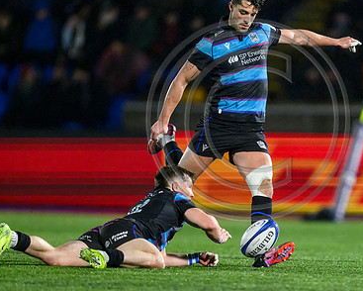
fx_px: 7019
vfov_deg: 2.4
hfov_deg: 3.0
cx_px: 278
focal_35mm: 653
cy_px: 138
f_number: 3.2
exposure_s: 1/3200
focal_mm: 400
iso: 8000
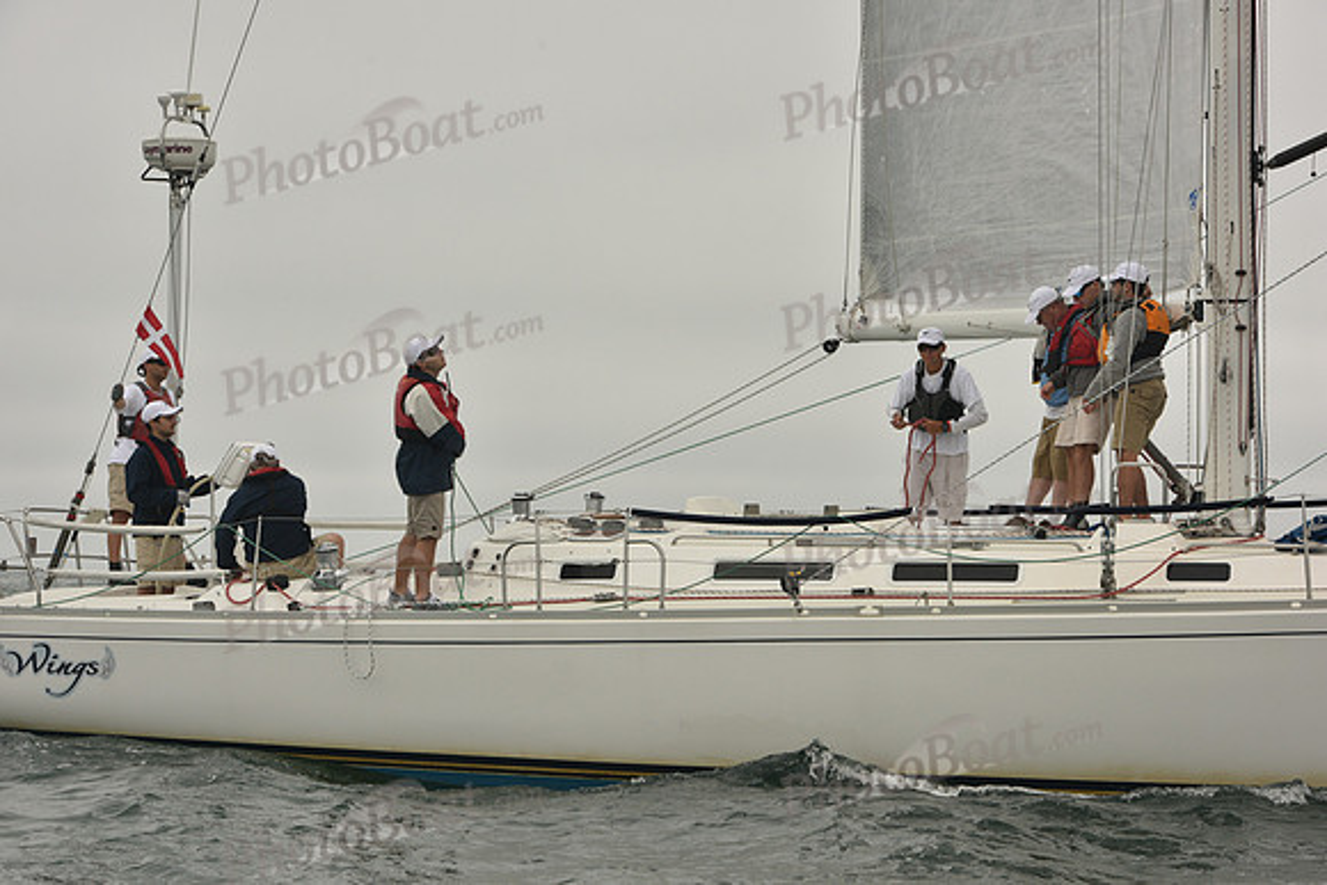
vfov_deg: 13.4
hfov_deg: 20.0
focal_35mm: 102
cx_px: 664
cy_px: 442
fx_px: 3761
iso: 320
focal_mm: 102
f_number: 10
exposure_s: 1/800
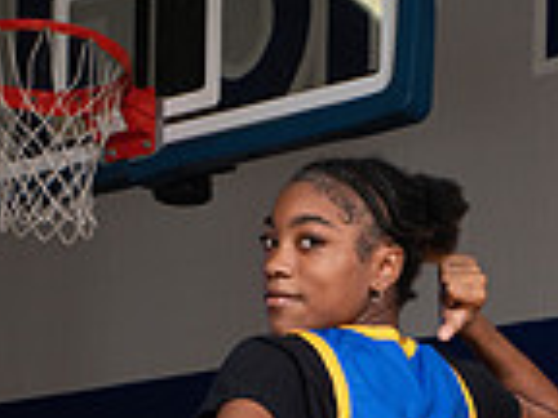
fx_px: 2128
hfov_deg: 14.9
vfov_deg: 10.3
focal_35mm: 132
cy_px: 851
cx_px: 364
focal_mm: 44
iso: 500
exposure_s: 1/320
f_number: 7.1
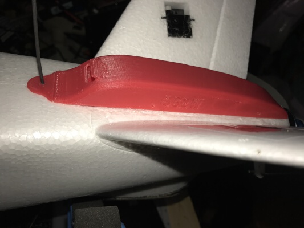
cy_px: 114
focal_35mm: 28
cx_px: 152
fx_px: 246
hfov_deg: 63.4
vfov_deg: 49.8
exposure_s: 1/285
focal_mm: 3.99
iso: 20
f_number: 1.8
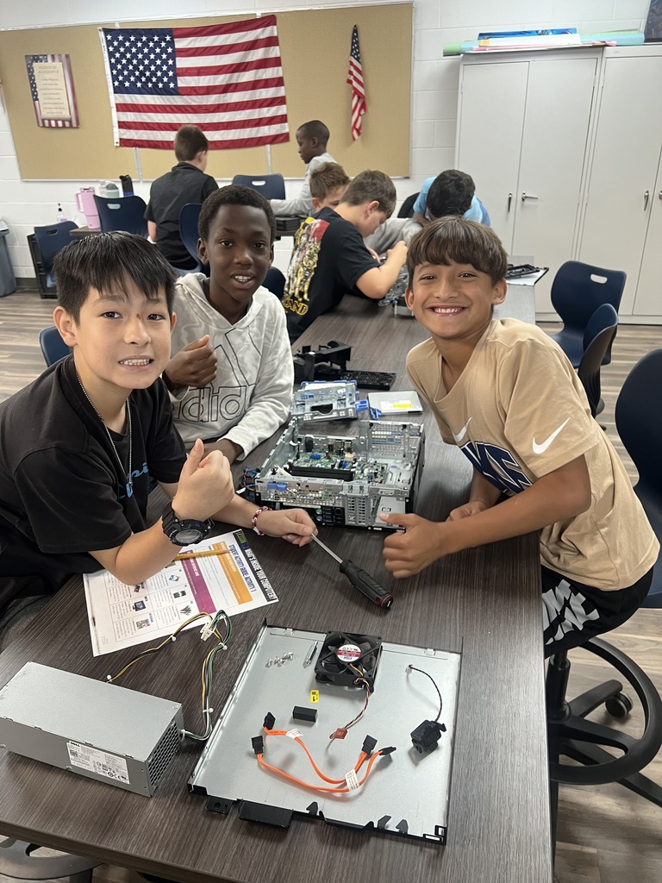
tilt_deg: -27.0
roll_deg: +1.5
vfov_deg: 67.3
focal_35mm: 26
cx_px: 331
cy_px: 442
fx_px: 663
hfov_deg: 53.1
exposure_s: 1/60
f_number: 1.5
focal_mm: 5.7
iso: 200
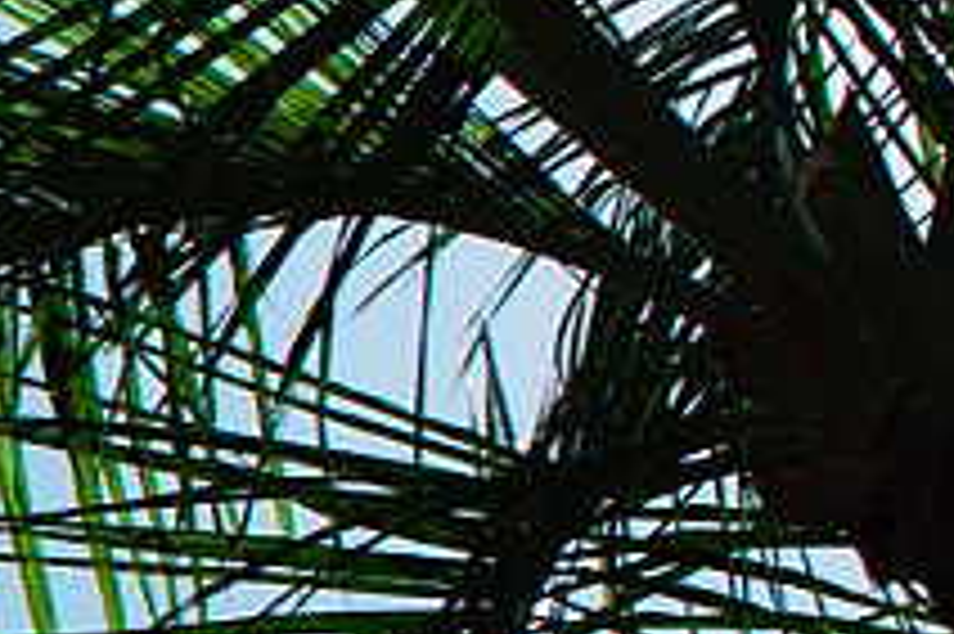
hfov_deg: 7.3
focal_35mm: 257
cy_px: 798
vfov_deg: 5.3
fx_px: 6805
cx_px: -1624
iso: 100
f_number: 11
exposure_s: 1/400
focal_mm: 34
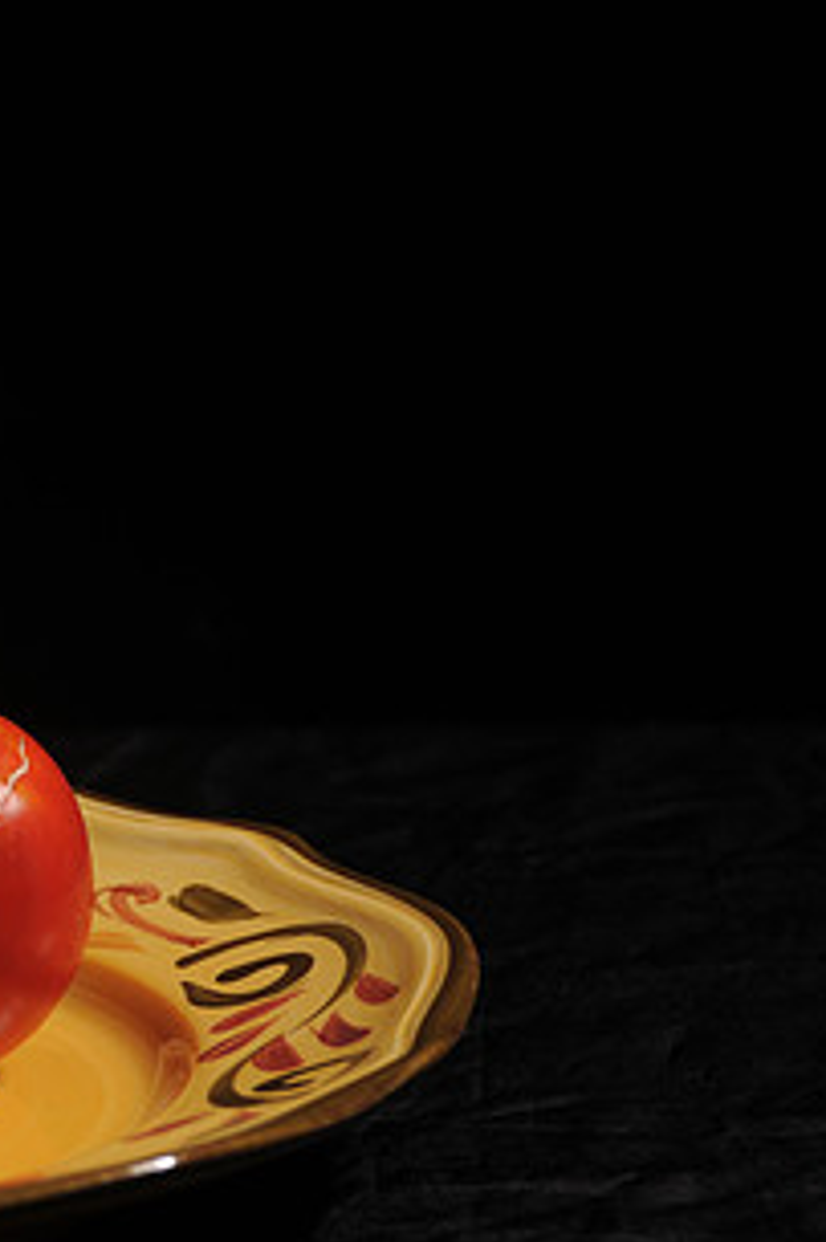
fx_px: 7855
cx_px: -281
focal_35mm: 228
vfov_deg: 9.0
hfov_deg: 6.0
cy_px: 739
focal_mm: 80
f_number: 5.6
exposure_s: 1/100
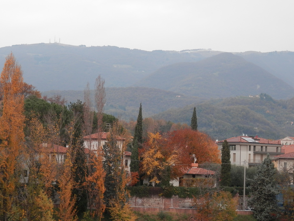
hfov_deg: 23.3
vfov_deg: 17.6
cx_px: 143
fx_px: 713
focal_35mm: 84
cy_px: 125
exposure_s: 1/100
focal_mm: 13.1
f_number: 4.5
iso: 125
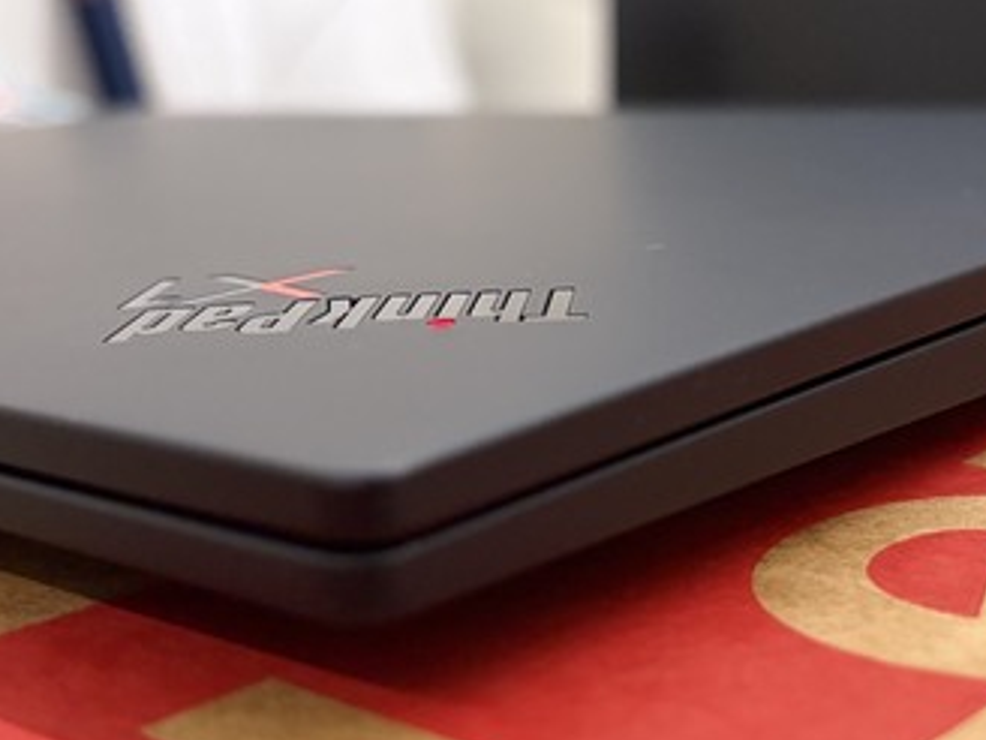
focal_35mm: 57
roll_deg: +3.3
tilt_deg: -11.8
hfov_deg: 33.6
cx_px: 622
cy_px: 367
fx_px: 1624
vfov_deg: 25.7
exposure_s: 1/60
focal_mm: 5.96
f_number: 1.6
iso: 400
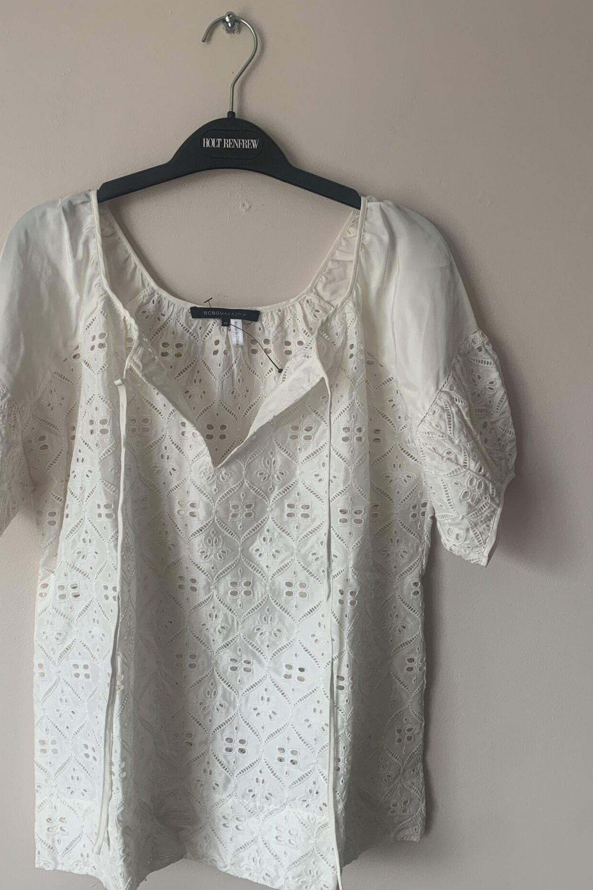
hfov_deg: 43.4
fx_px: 741
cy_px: 460
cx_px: 241
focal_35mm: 30
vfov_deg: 61.9
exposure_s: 1/89
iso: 100
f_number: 1.8
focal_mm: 4.25
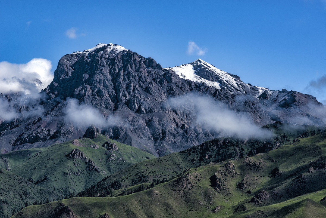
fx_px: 1812
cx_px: 163
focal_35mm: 200
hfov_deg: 10.3
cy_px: 109
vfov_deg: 6.9
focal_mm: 200
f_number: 16
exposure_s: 1/100
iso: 100
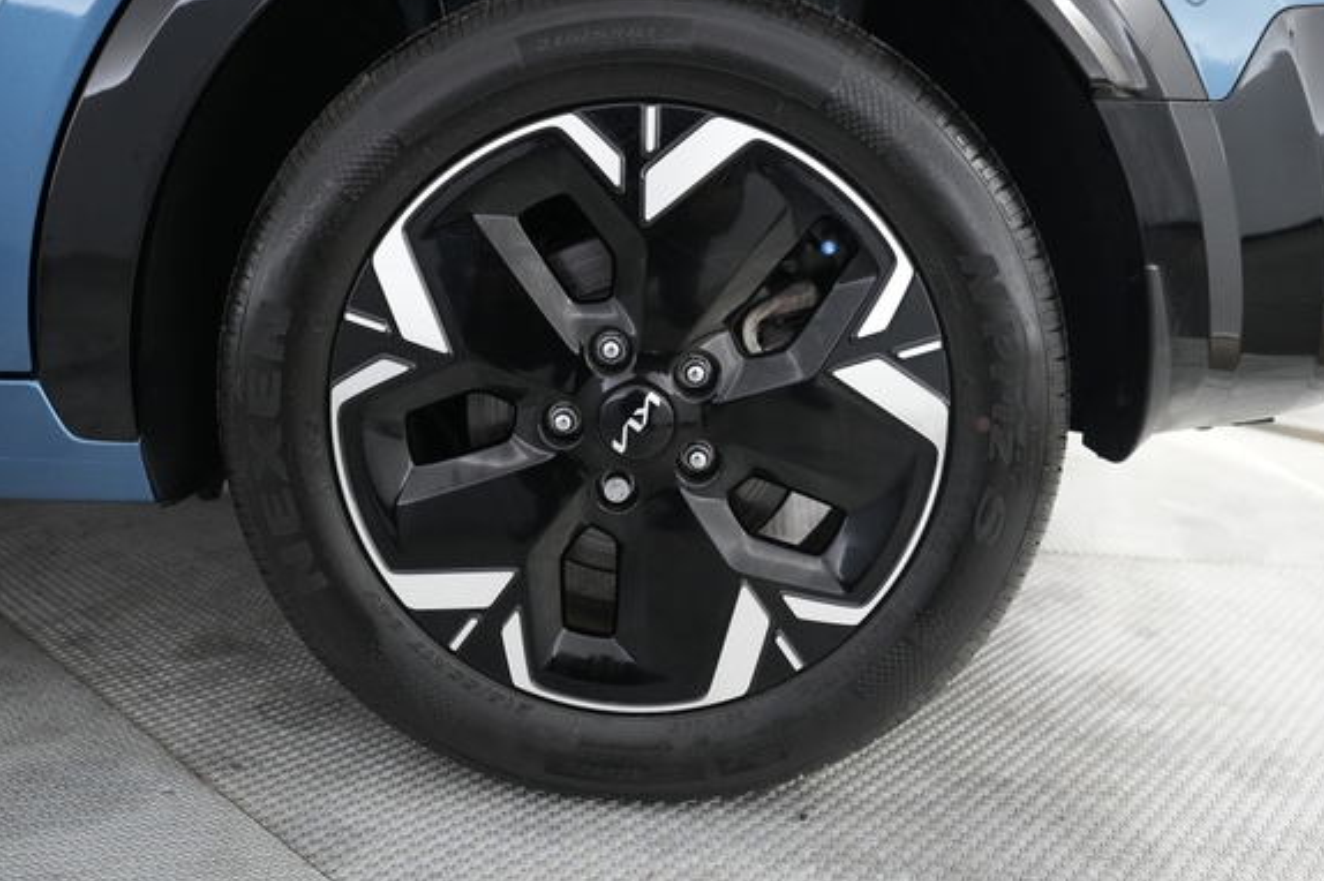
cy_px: 417
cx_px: 618
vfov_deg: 44.9
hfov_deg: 63.6
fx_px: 1066
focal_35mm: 29
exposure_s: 1/160
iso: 4000
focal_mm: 26
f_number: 2.8
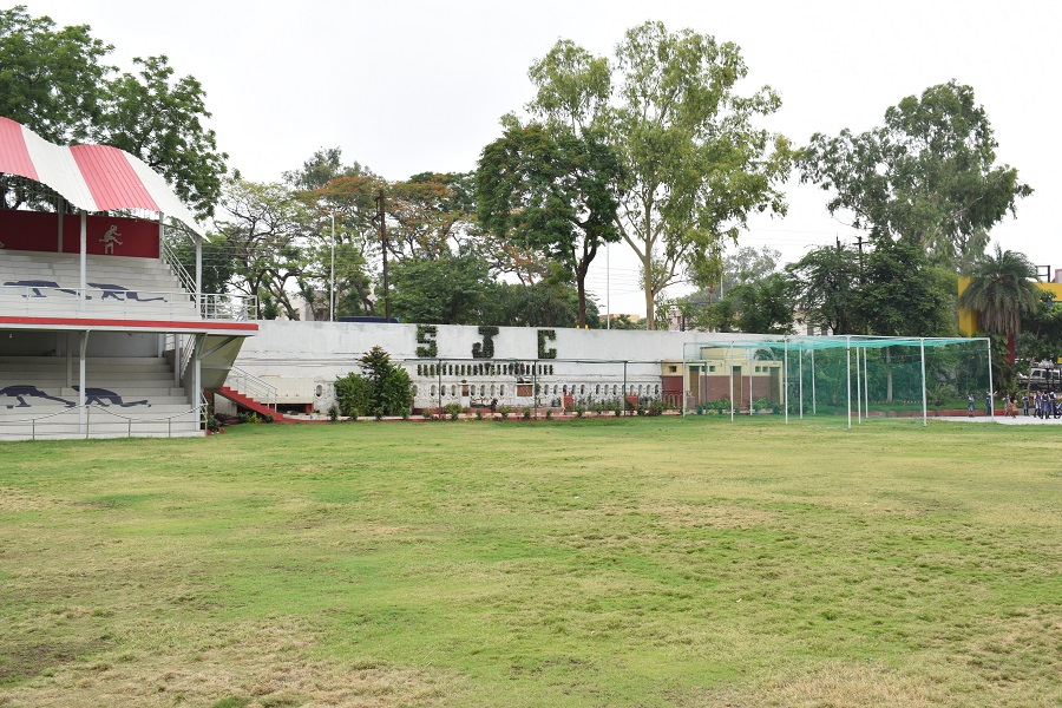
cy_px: 354
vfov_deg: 36.9
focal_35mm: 36
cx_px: 531
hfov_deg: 53.1
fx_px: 1062
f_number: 9
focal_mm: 24
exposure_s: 1/320
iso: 200
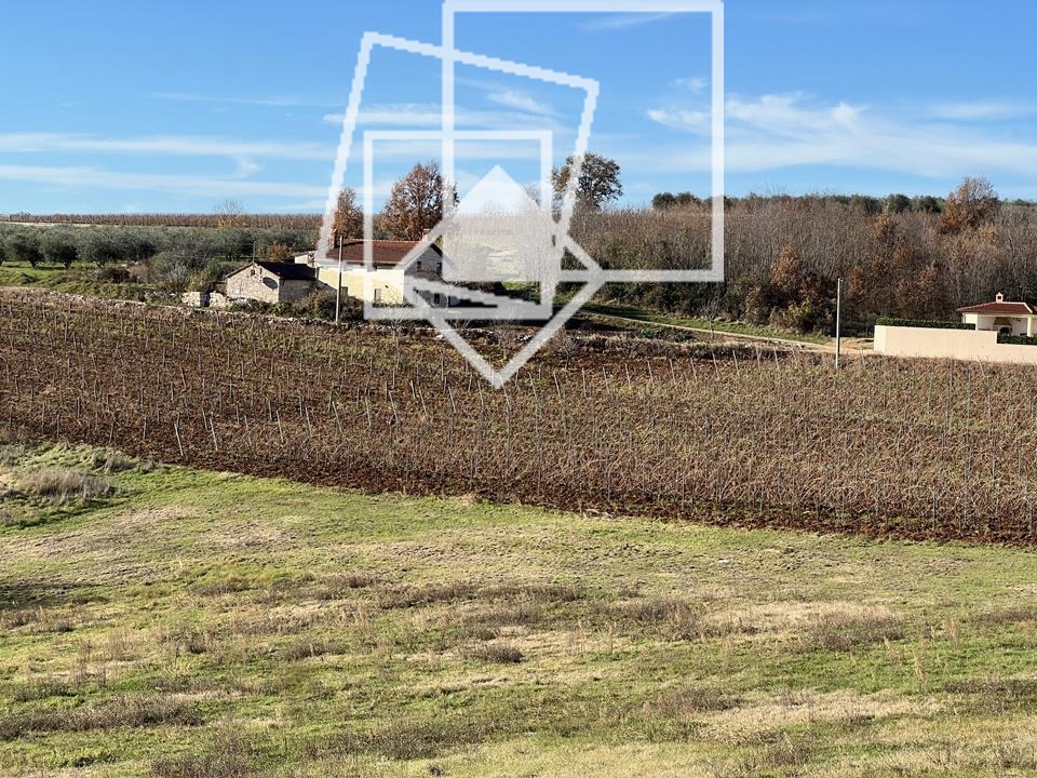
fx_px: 2307
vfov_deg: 19.1
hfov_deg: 25.3
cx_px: 518
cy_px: 389
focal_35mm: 77
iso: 32
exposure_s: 1/633
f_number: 2.8
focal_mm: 9
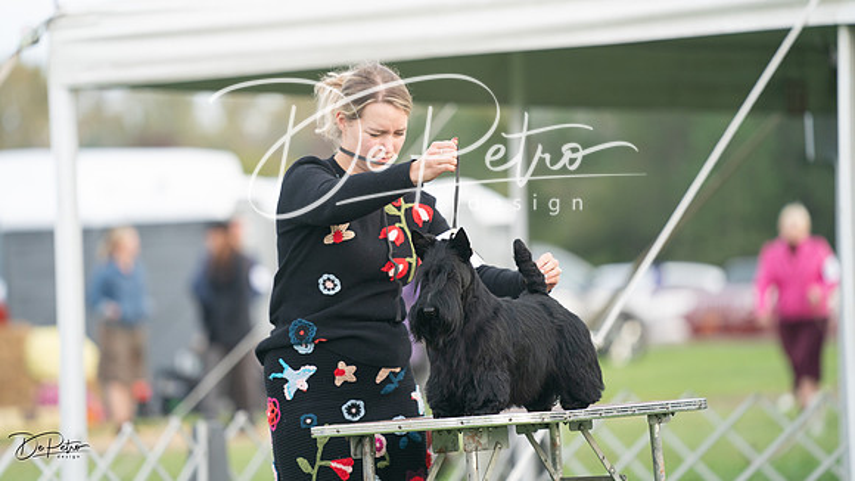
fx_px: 4748
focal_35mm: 209
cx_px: 428
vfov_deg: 5.8
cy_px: 240
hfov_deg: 10.3
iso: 640
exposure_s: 1/1000
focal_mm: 200
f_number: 3.2
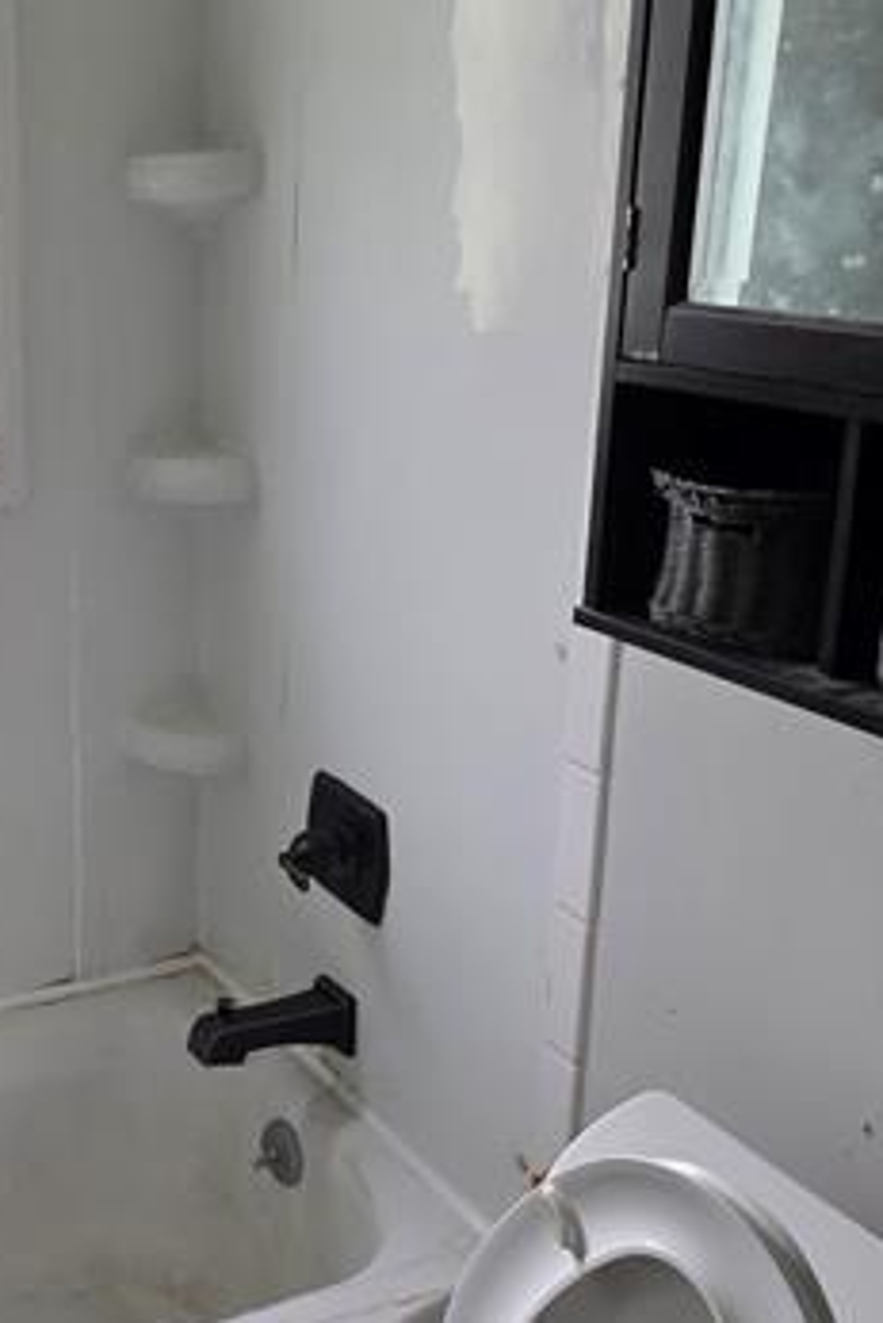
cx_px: -149
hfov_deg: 29.3
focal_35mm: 40
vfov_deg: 48.4
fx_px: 1470
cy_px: 612
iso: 200
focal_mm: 2.2
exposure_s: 1/120
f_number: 1.9
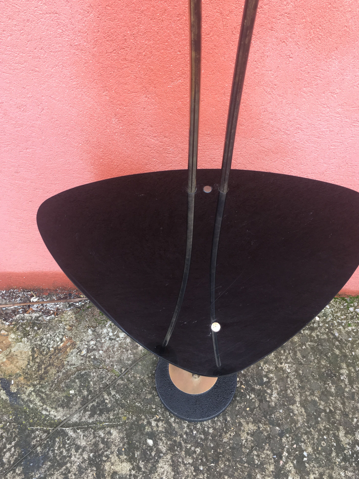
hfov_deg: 45.4
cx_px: 183
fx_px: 429
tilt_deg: -54.9
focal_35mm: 31
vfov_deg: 58.3
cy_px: 234
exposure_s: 1/100
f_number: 2.2
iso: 32
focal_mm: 4.15
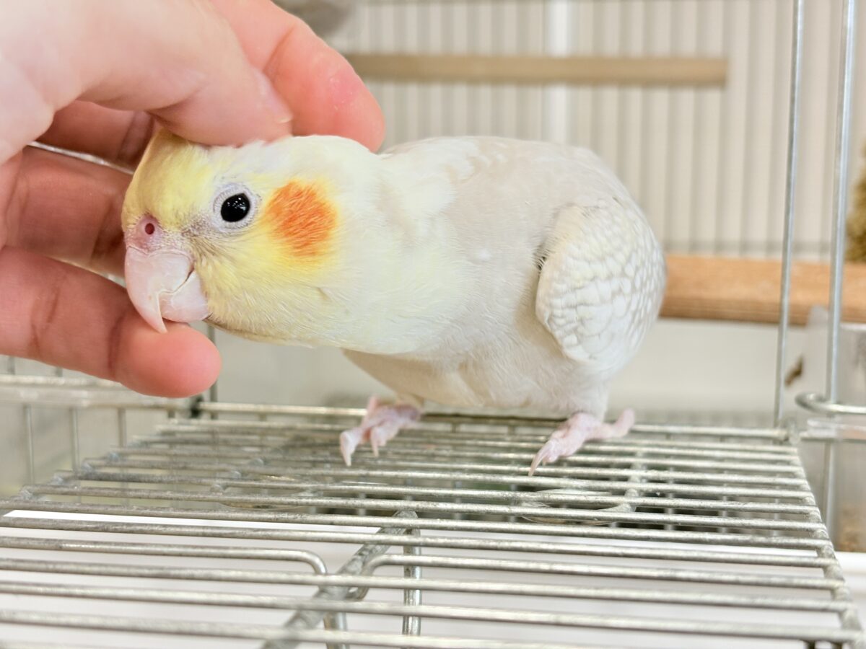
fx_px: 1301
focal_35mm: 52
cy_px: 324
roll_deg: +0.3
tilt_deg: -8.8
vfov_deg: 28.0
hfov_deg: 36.8
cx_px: 433
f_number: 1.6
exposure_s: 1/50
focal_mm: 5.96
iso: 50
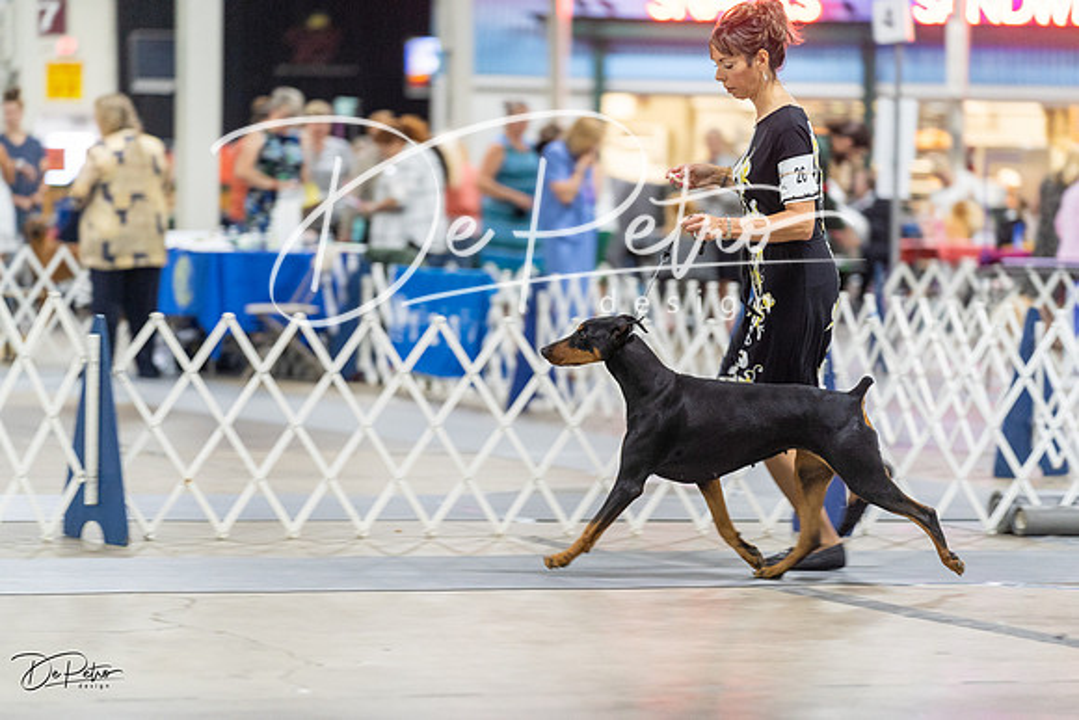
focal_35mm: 158
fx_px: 4736
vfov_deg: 8.7
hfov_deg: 13.0
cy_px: 360
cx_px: 540
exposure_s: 1/160
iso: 2500
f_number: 2.8
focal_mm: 158
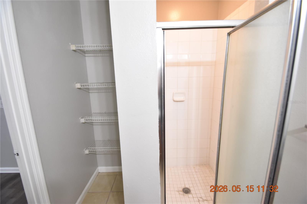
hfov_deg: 100.4
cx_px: 154
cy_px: 102
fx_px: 128
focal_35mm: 15
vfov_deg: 77.3
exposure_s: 1/30
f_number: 3.5
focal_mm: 10
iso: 800
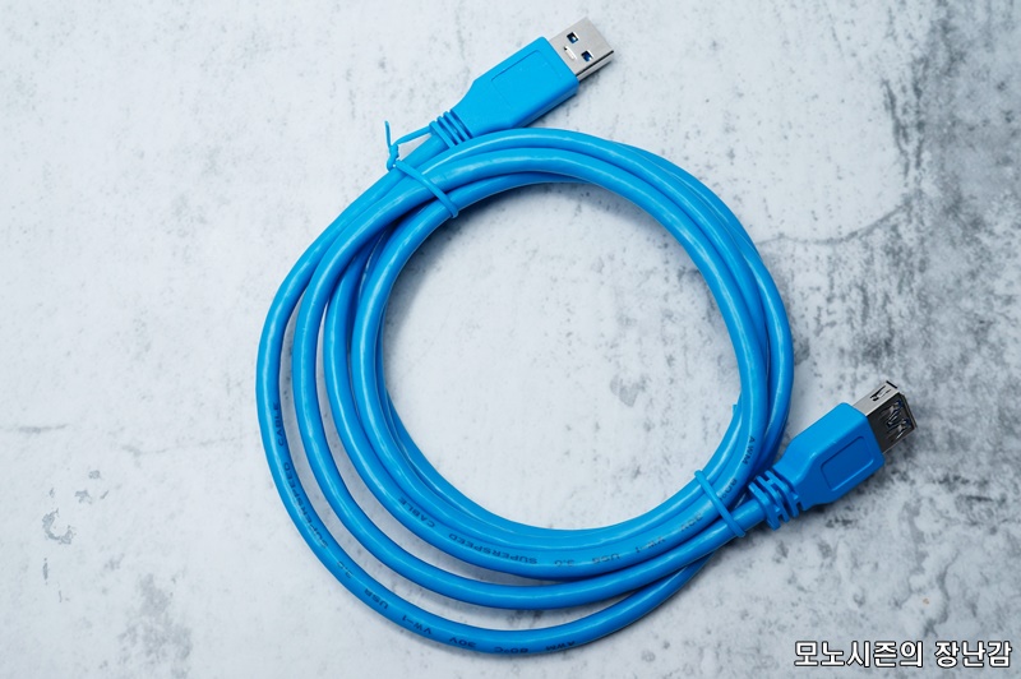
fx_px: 1275
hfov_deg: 43.6
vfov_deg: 29.8
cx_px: 510
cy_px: 340
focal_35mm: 45
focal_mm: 30
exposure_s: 1/200
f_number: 7.1
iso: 400
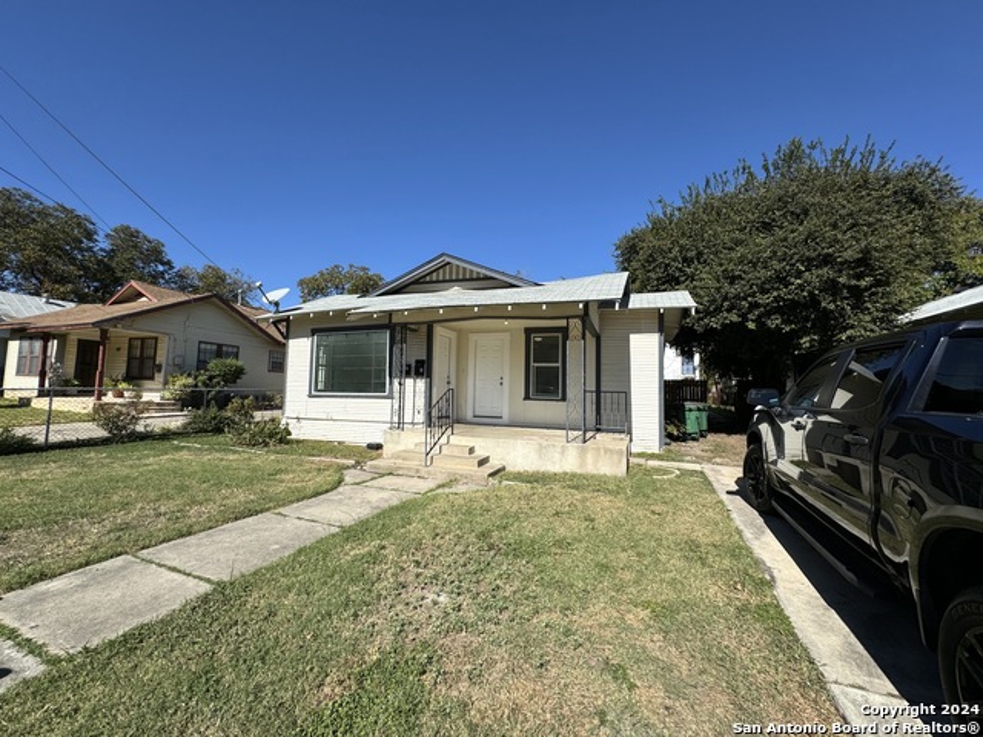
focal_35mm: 14
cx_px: 492
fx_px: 398
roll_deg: -1.2
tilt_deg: +3.9
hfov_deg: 102.1
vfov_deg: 85.7
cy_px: 368
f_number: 2.2
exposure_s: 1/2874
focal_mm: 2.22
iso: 50
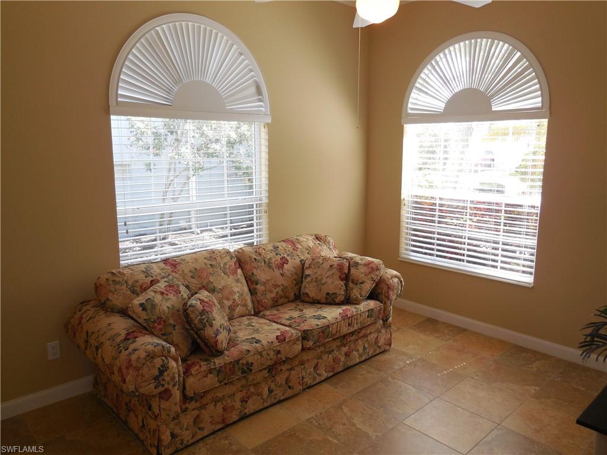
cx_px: 304
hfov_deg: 69.4
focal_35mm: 25
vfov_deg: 54.9
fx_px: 438
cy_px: 228
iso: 125
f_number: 3.1
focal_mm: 4.5
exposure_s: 1/100
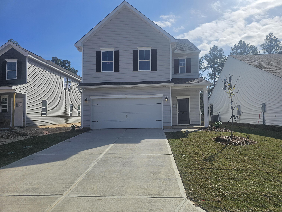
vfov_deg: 58.9
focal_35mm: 23
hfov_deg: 73.9
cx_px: 141
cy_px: 106
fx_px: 187
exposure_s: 1/1983
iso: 10
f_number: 1.7
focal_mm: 6.3
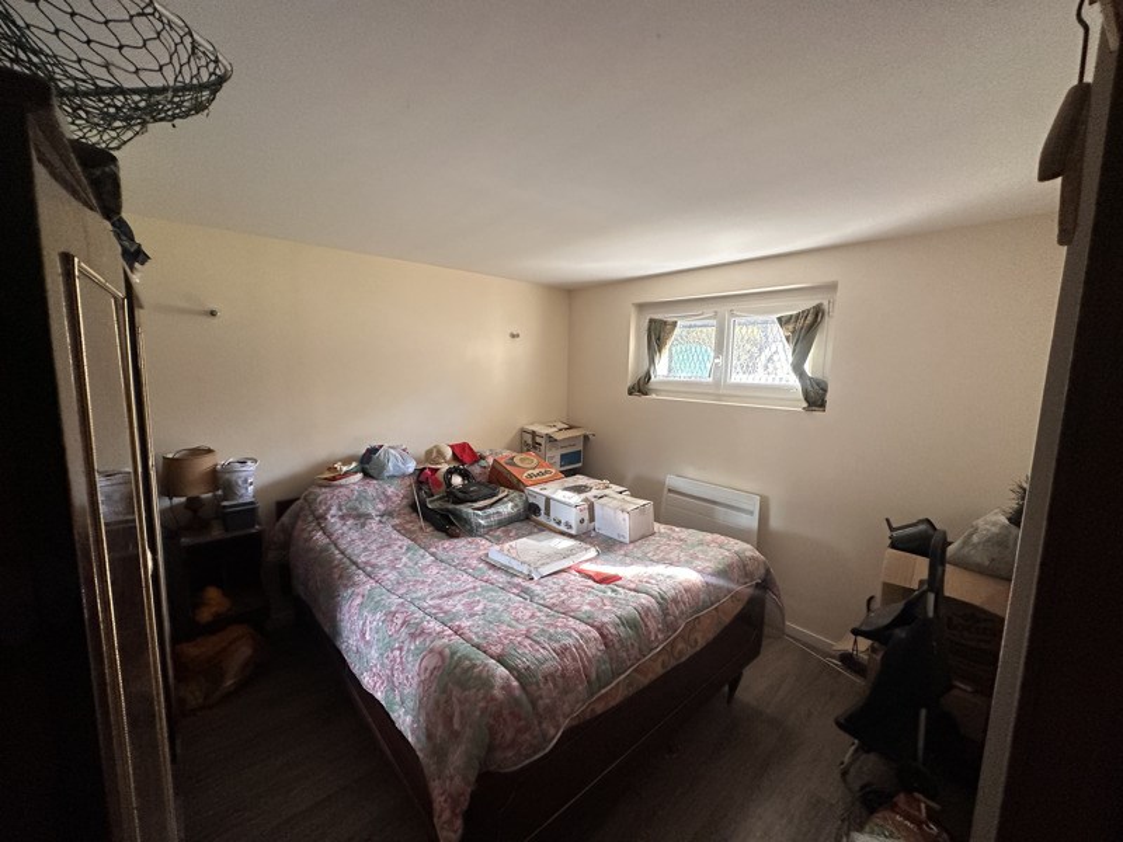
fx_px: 454
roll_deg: -1.3
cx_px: 562
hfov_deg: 102.1
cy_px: 421
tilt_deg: -7.8
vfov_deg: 85.7
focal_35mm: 14
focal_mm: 2.22
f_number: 2.2
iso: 320
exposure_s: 1/99
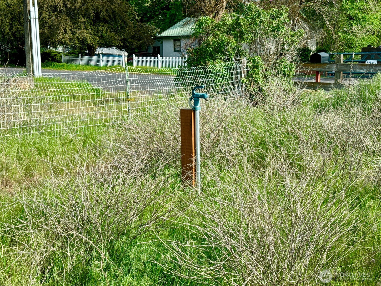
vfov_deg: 30.3
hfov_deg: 39.7
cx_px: 190
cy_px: 143
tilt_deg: -11.7
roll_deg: +0.4
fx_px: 528
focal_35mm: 48
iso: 64
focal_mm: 6.86
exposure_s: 1/1984
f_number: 1.78
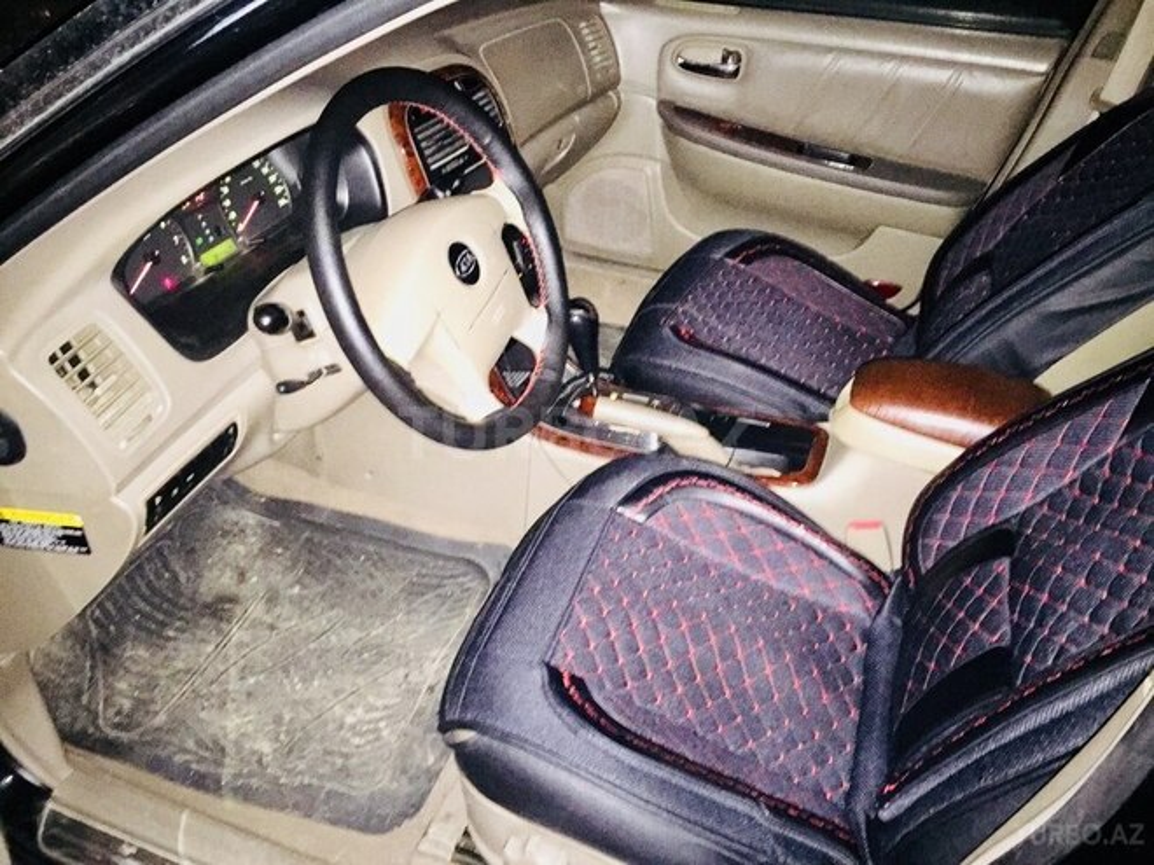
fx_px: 967
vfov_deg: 48.2
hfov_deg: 61.7
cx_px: 577
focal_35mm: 29
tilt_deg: -37.3
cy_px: 432
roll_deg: -2.7
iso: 1250
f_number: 2.2
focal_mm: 4.15
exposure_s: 1/17
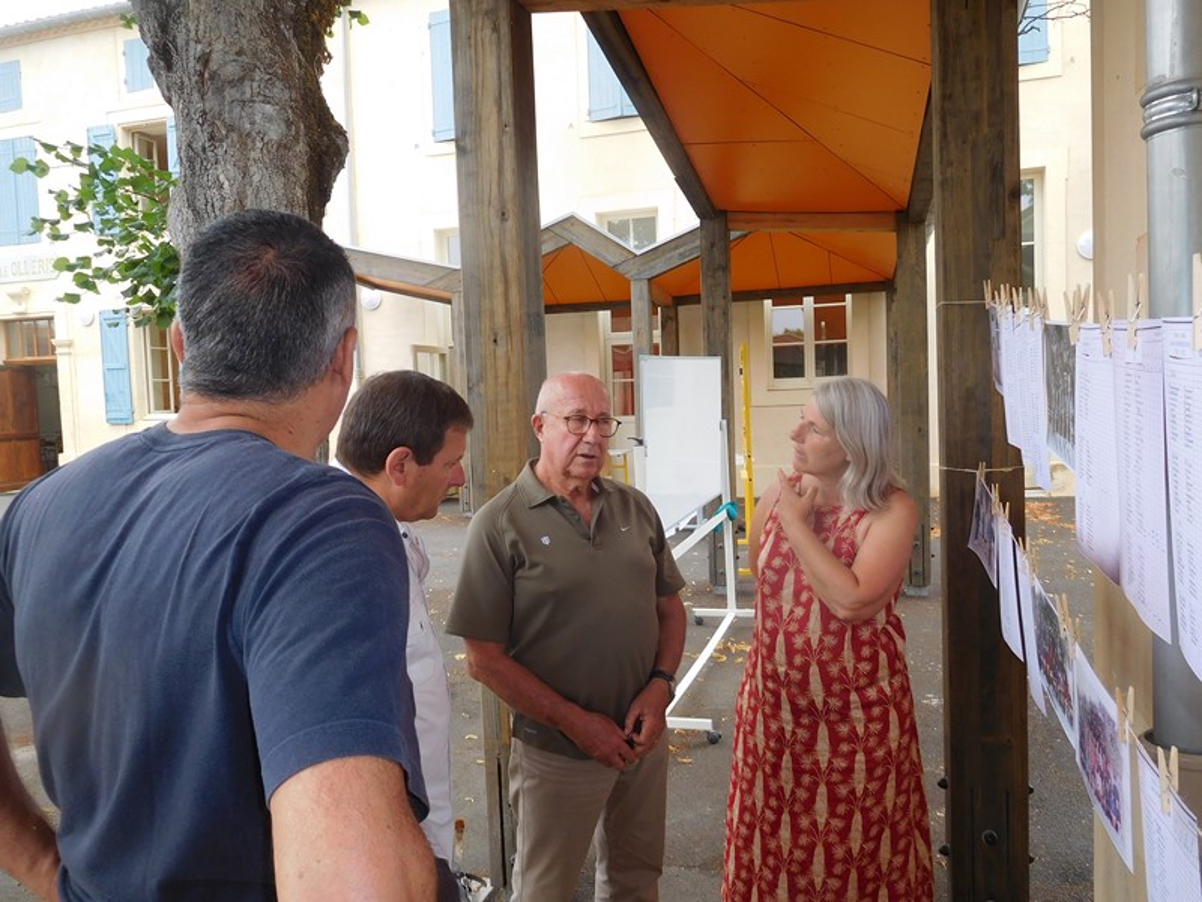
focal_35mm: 25
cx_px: 601
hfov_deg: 69.4
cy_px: 451
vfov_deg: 54.9
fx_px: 868
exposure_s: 1/160
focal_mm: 4.5
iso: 125
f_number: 3.4
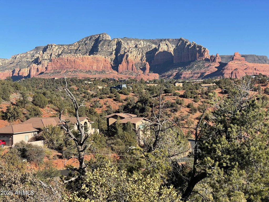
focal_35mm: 52
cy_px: 101
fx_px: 404
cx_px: 134
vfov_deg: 28.0
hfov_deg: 36.8
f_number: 2
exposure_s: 1/1170
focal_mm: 6
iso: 25
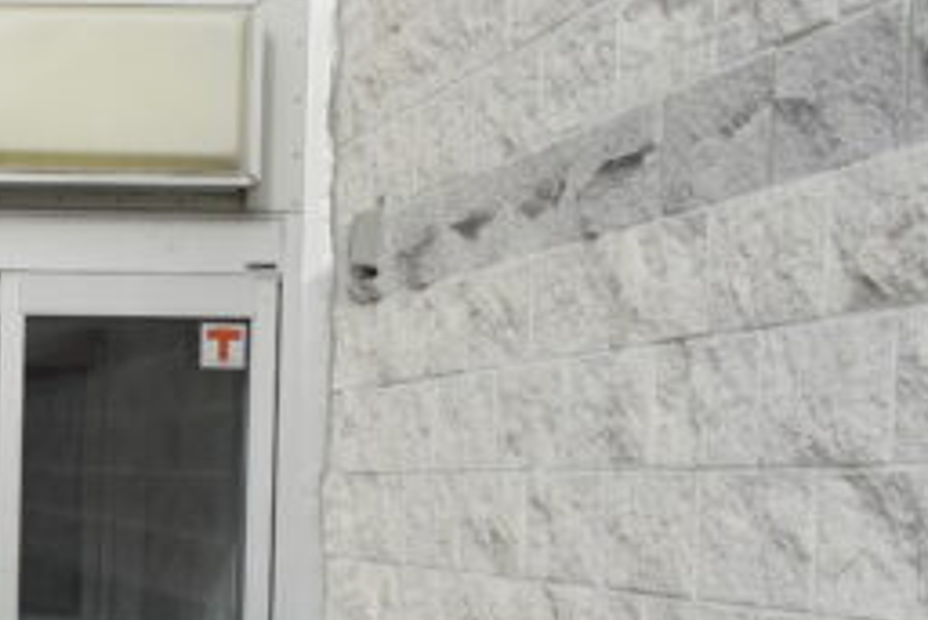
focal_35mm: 90
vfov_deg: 15.0
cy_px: 573
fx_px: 2321
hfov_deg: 20.7
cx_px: -261
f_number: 6.3
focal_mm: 20
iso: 100
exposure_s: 1/250
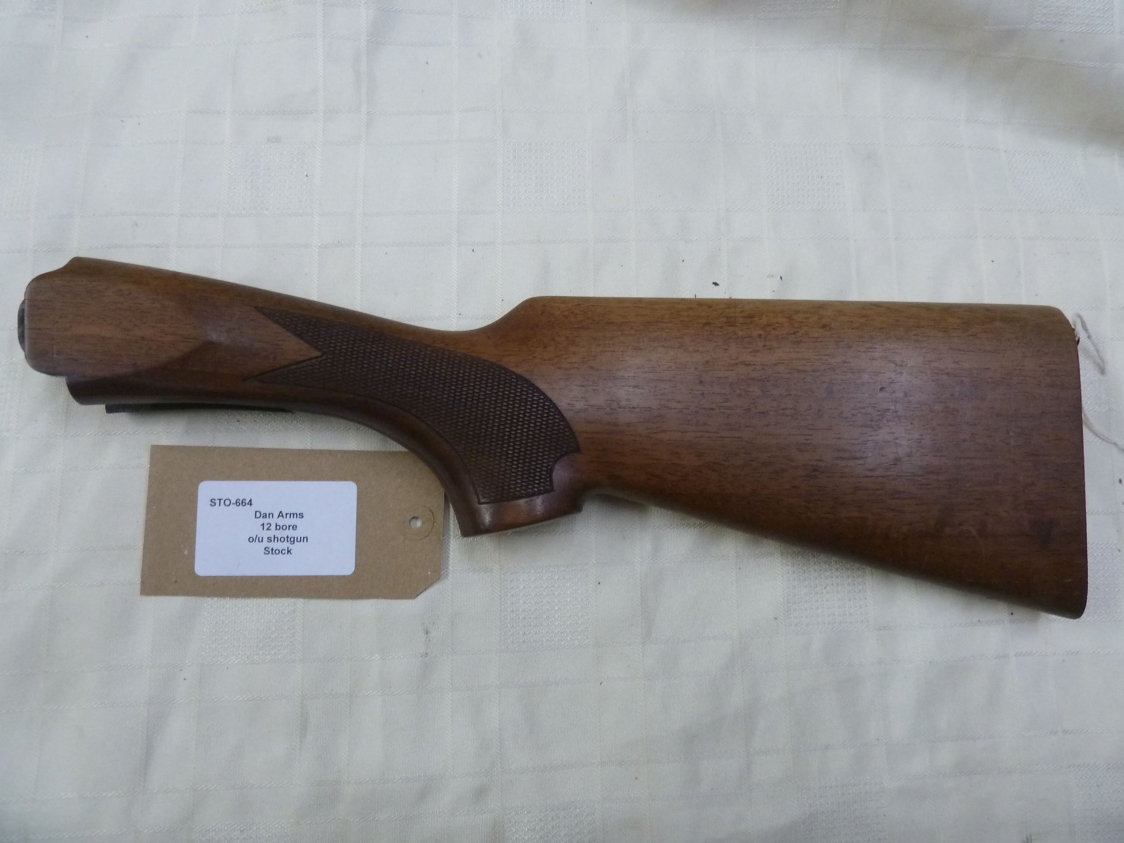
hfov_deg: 69.4
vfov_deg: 54.9
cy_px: 422
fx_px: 812
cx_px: 562
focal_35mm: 25
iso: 320
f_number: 3.3
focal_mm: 4.1
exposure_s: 1/30
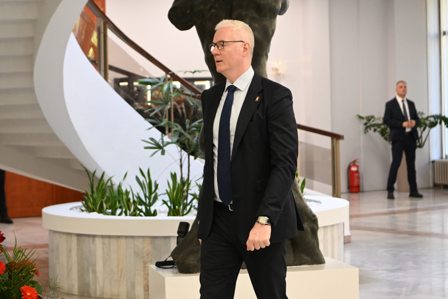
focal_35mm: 105
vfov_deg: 13.0
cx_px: 224
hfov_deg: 19.5
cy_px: 150
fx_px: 1307
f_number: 4
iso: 3200
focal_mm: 70
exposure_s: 1/250
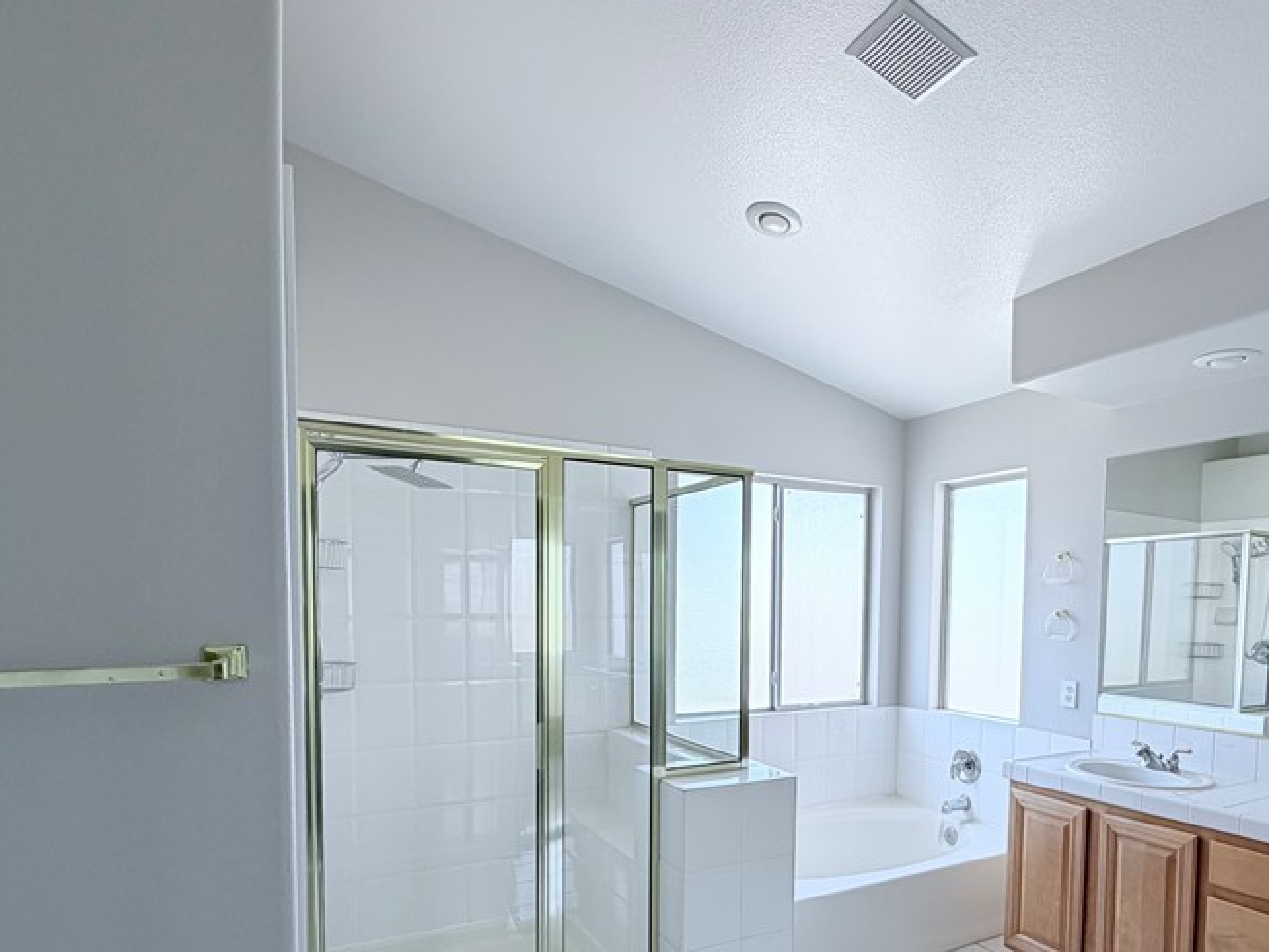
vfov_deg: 59.5
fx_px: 807
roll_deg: -0.5
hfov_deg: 75.5
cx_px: 767
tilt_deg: -3.2
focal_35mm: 22
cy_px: 642
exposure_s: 1/121
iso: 80
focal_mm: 2.22
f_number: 2.2
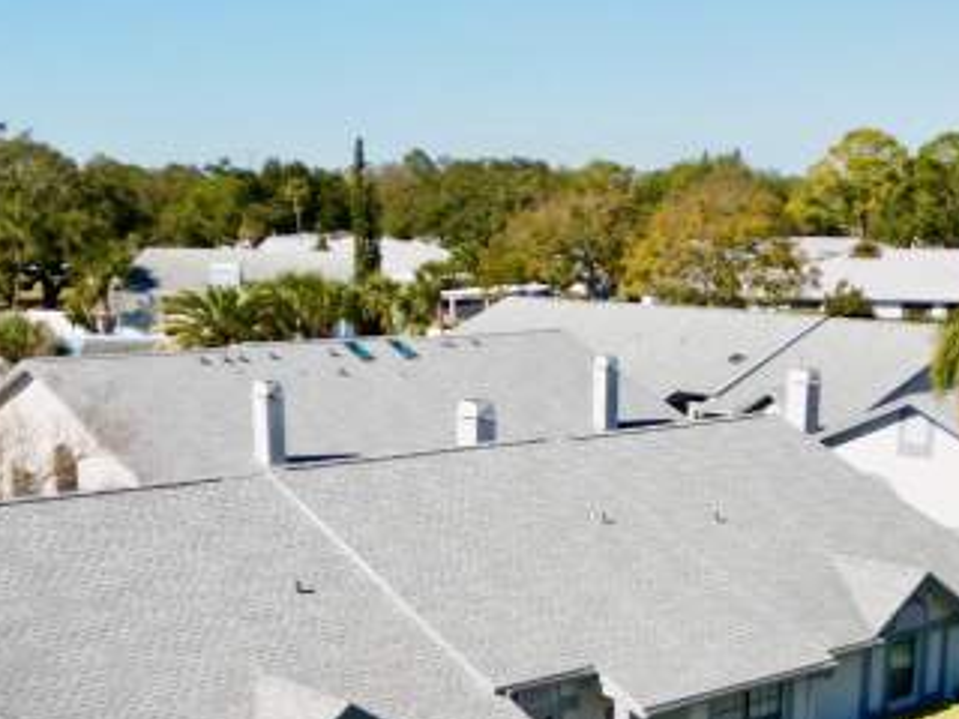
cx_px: 560
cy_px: 680
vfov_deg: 23.6
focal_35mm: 60
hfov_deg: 32.1
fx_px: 1662
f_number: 1.7
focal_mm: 6.72
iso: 120
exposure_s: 1/3200
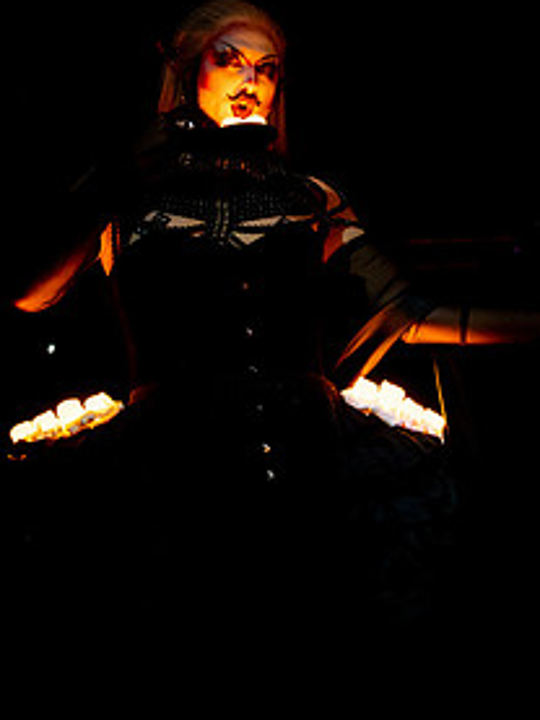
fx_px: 1559
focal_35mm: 75
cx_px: 238
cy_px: 189
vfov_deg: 25.7
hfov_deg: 19.6
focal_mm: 34
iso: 6400
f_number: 4
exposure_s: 1/30
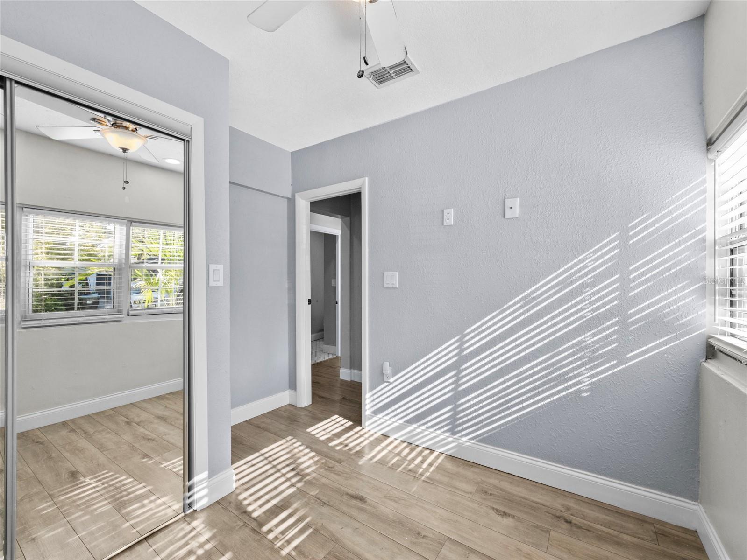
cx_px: 374
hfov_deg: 102.1
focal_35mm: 14
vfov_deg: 85.7
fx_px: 302
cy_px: 280
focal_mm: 7
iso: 800
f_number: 8
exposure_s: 1/80
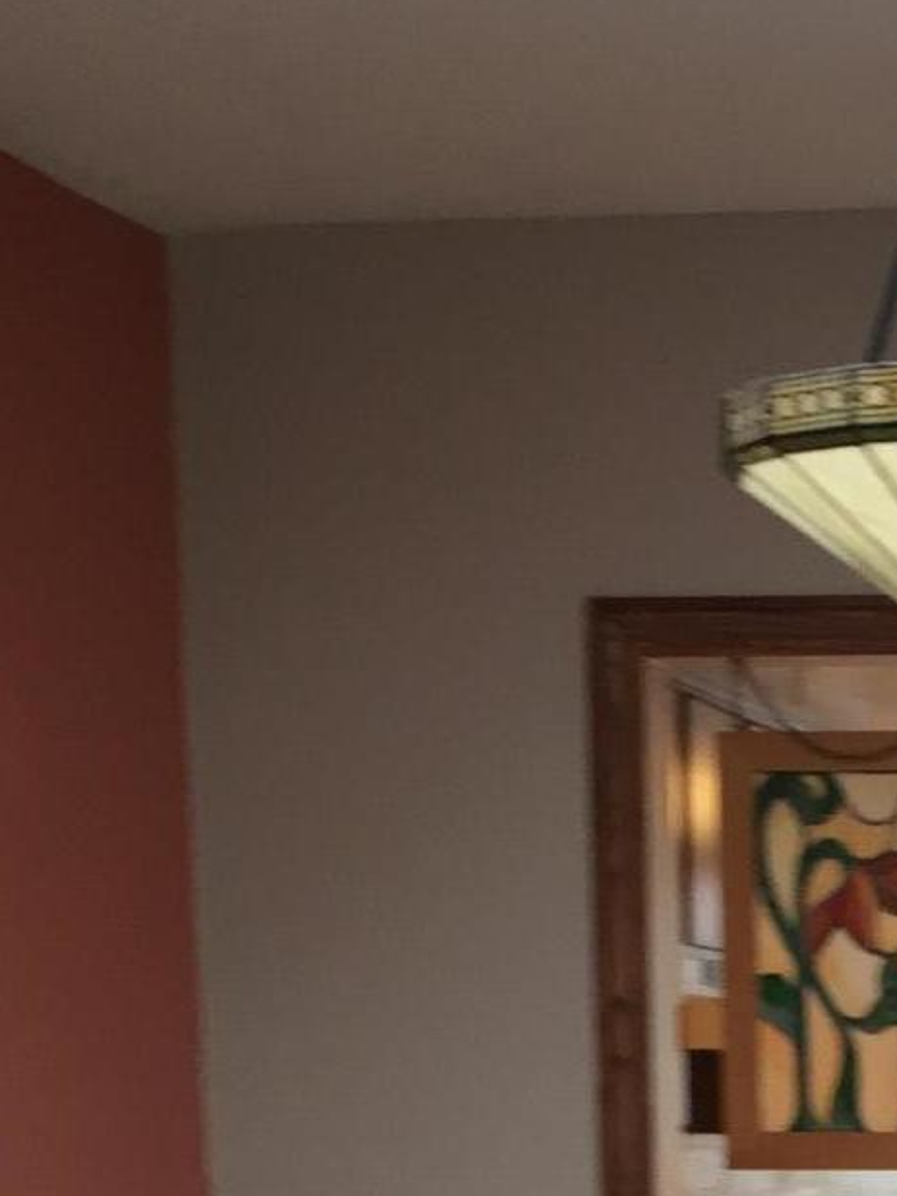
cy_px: 1710
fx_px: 3247
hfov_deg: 15.1
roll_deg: -0.2
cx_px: 1137
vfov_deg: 18.8
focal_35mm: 94
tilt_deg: -10.3
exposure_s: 1/30
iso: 64
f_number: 2.2
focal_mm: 4.15
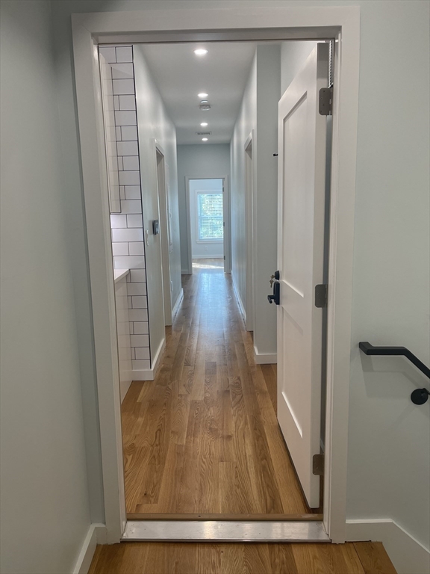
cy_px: 287
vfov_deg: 67.3
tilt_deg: -9.7
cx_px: 215
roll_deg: +2.4
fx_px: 431
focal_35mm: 26
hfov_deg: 53.1
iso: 100
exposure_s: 1/120
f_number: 1.6
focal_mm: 5.1
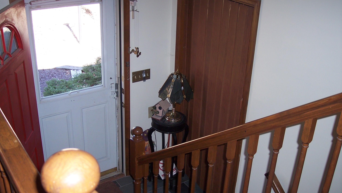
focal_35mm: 43
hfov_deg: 47.4
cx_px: 169
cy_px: 113
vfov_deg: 27.7
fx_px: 390
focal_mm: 8
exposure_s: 1/60
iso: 100
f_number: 2.8
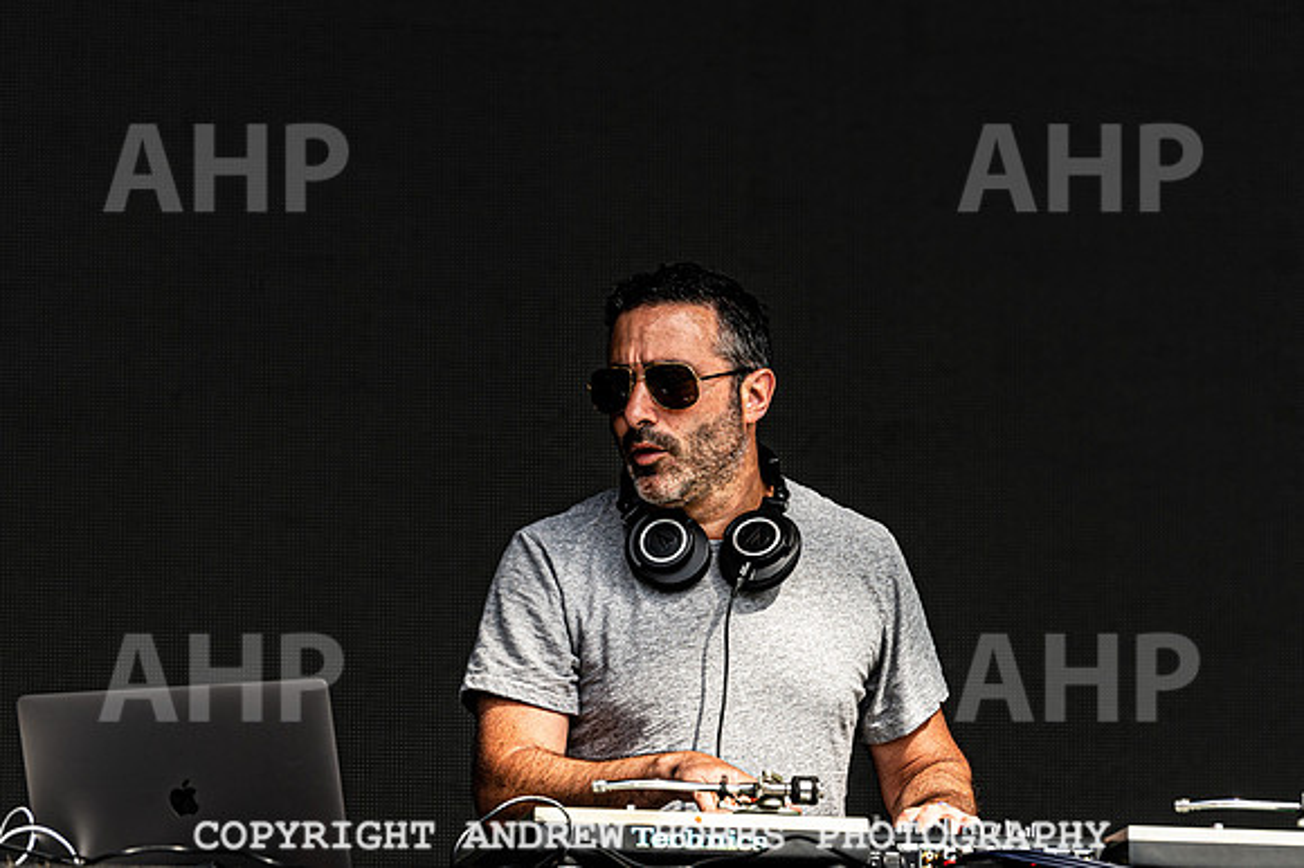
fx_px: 7822
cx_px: 600
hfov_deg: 9.5
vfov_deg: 6.4
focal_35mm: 216
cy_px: 457
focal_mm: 200
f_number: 5
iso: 160
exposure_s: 1/1000
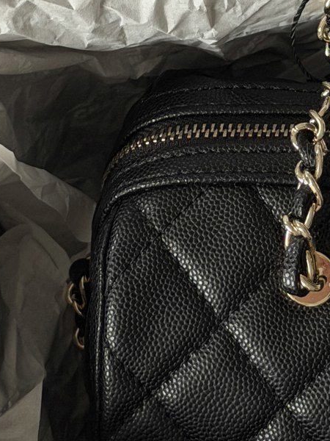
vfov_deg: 12.3
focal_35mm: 160
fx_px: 2034
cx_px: 210
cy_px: 47
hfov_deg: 9.3
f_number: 1.78
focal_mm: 6.76
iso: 100
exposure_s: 1/75
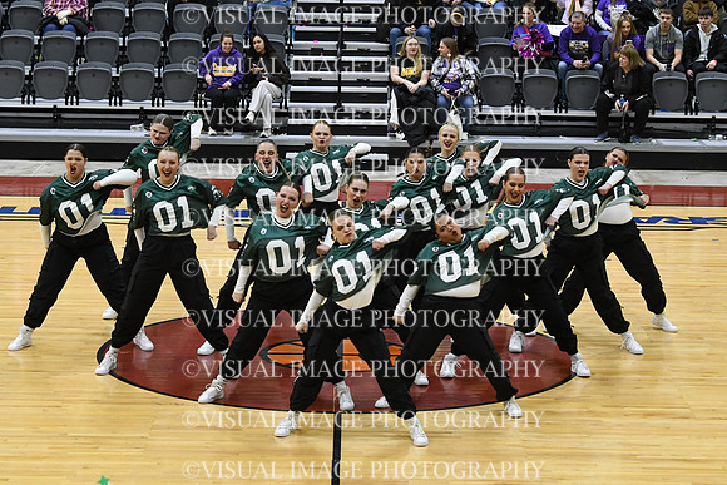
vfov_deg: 11.7
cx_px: 364
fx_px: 2363
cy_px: 242
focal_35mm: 117
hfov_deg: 17.5
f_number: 4
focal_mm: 78
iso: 3200
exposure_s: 1/250
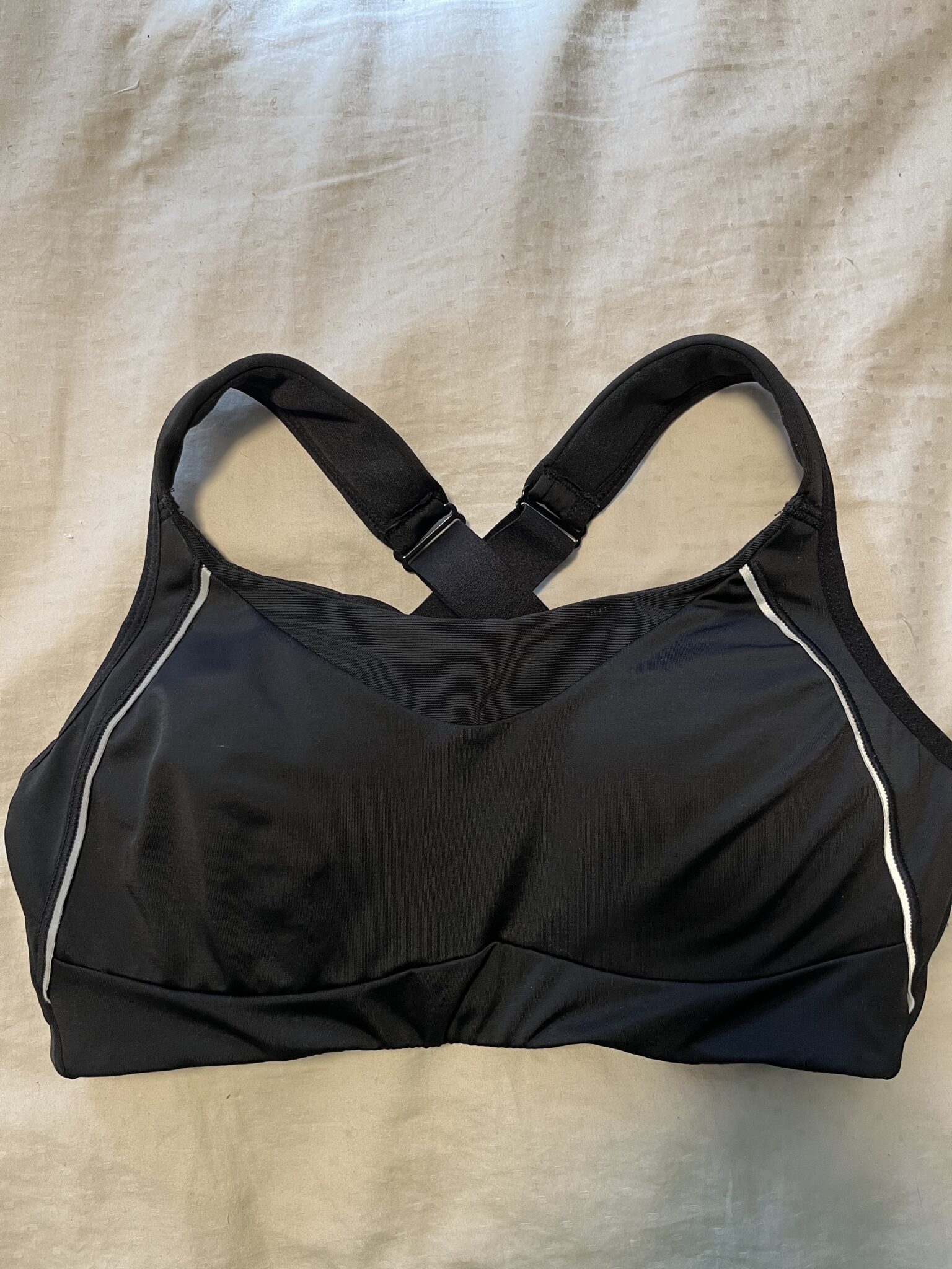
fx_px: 953
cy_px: 634
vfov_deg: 67.3
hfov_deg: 53.1
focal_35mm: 26
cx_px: 476
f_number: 1.6
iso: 125
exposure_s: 1/60
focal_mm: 5.1
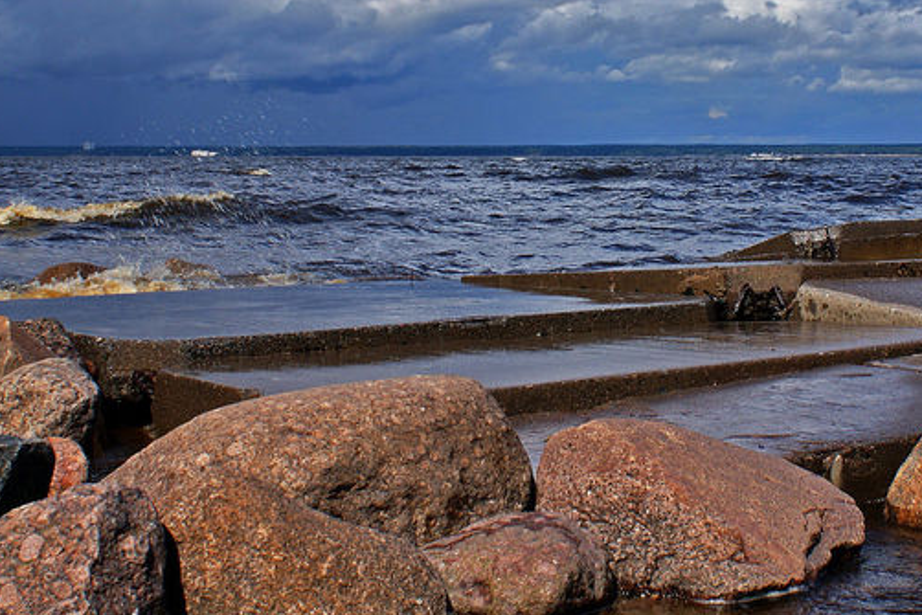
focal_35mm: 70
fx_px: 1793
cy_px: 140
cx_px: 580
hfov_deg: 28.7
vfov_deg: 19.3
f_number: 11
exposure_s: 1/80
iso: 100
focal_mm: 26
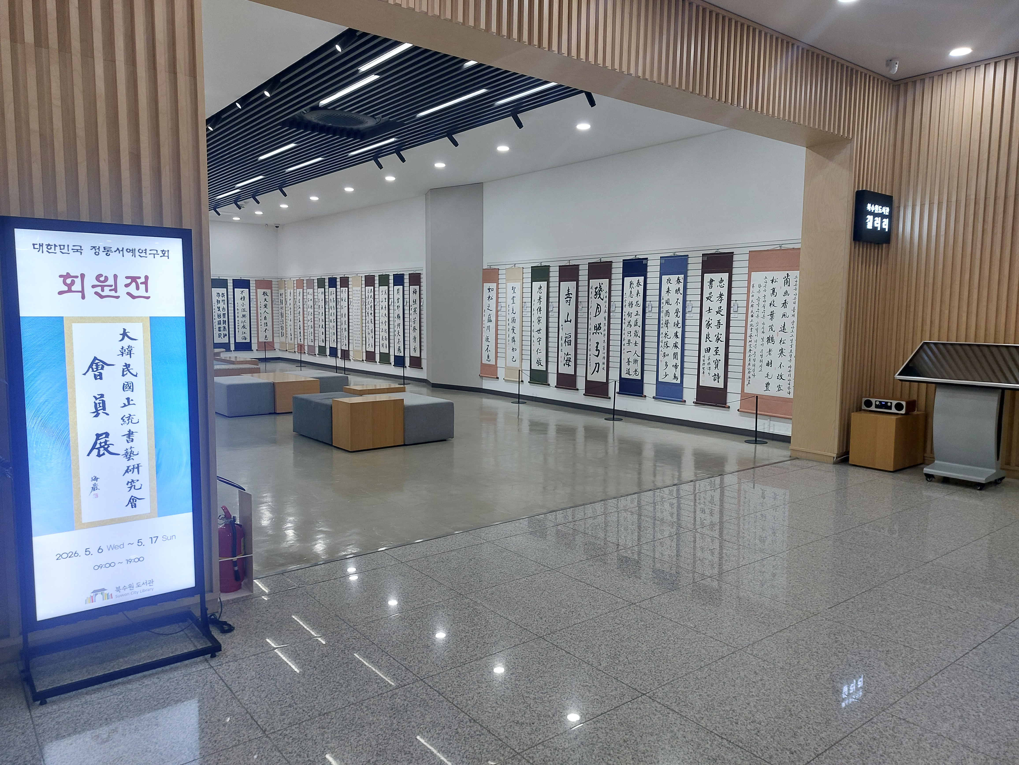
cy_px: 382
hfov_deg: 69.4
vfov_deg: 54.9
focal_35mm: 25
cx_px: 510
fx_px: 736
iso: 80
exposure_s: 1/60
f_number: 1.8
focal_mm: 5.23
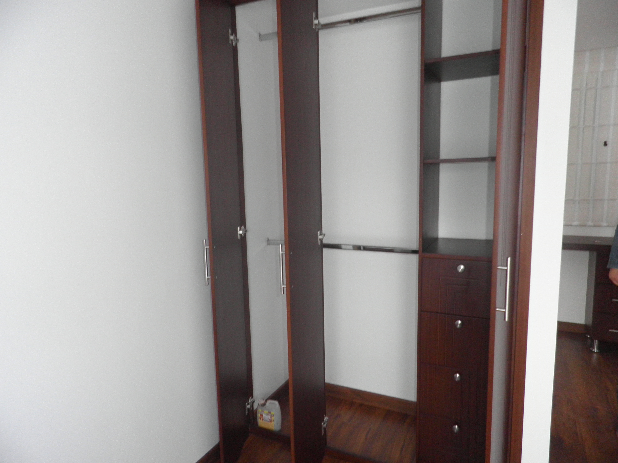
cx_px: 309
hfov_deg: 71.6
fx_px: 428
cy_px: 232
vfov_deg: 56.8
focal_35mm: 24
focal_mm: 4.3
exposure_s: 1/30
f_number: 3.3
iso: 160
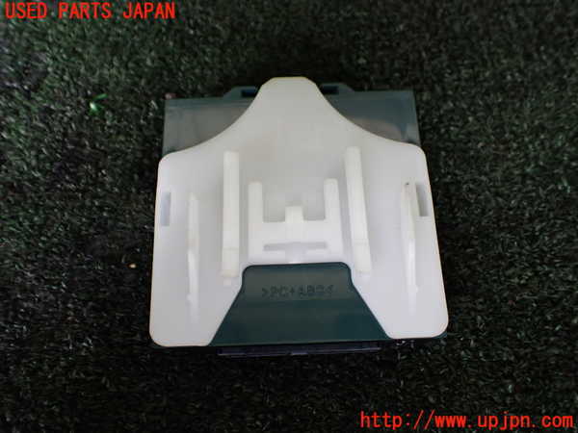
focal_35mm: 30
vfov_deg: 46.8
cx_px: 289
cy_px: 216
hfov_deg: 60.0
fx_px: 501
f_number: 2.3
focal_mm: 5.4
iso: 250
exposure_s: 1/125
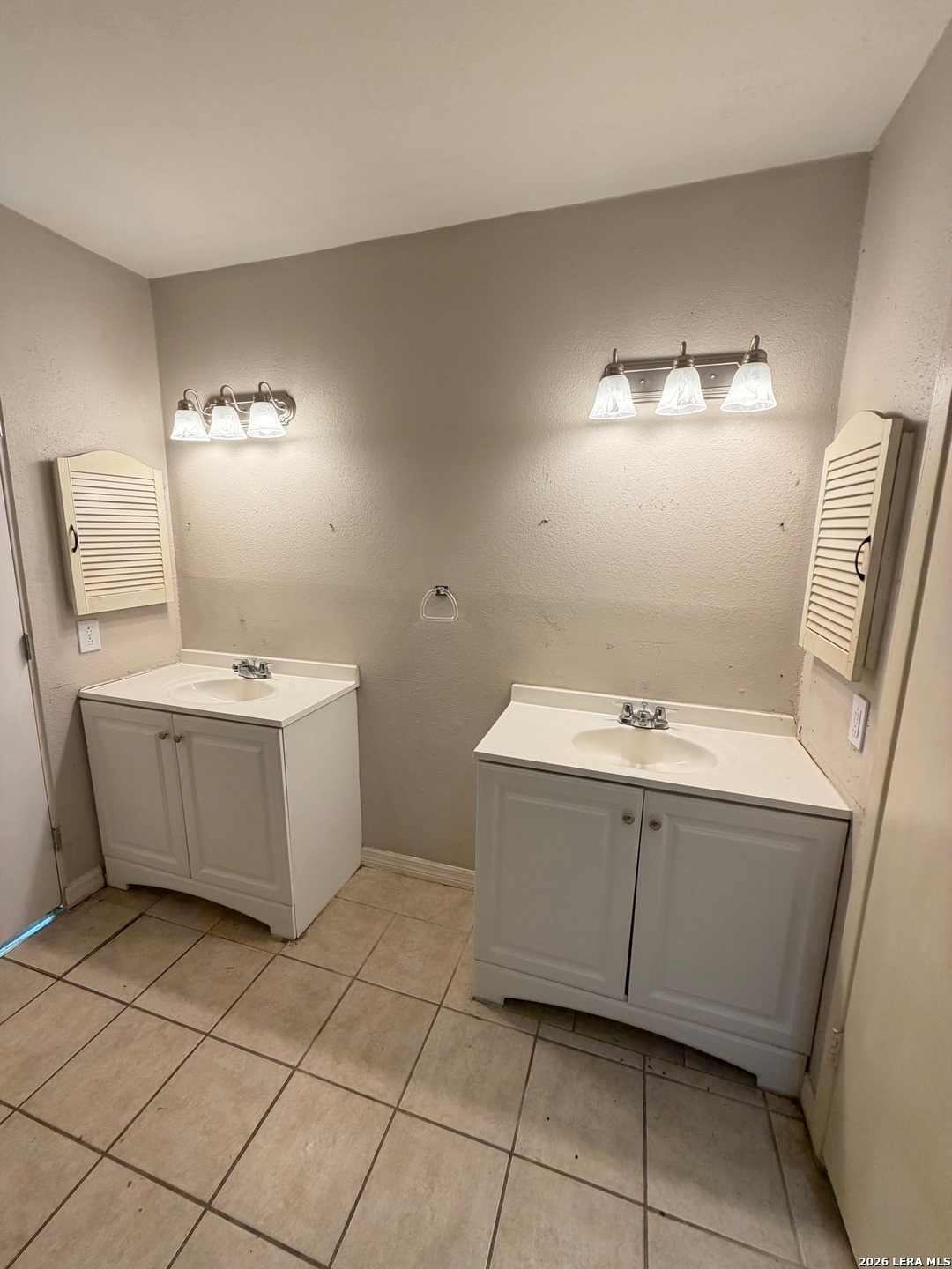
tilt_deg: -7.8
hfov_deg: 85.7
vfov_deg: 102.1
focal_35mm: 14
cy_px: 634
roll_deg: +0.2
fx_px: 513
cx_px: 476
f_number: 2.2
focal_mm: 2.22
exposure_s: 1/120
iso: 200
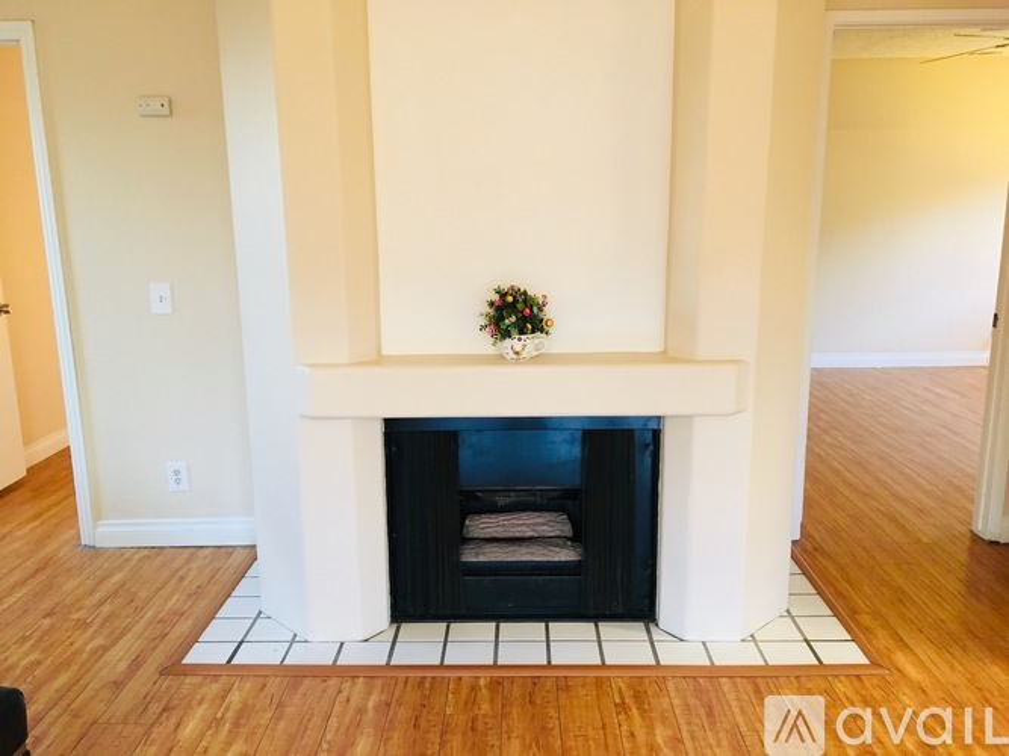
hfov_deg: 61.7
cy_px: 378
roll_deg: +0.9
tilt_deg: -11.3
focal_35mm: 29
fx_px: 845
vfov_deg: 48.2
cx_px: 504
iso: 200
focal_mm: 4.15
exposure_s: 1/17
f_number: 2.2
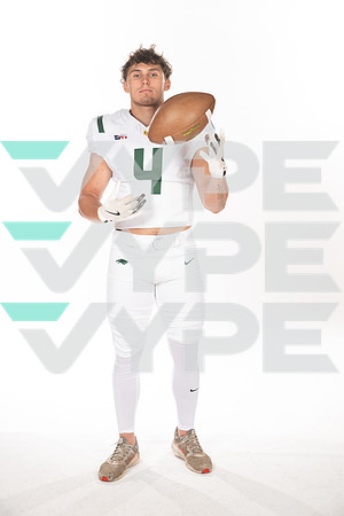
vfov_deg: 34.5
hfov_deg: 23.4
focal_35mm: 58
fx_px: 831
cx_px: 172
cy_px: 258
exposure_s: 1/400
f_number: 8
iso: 640
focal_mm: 58
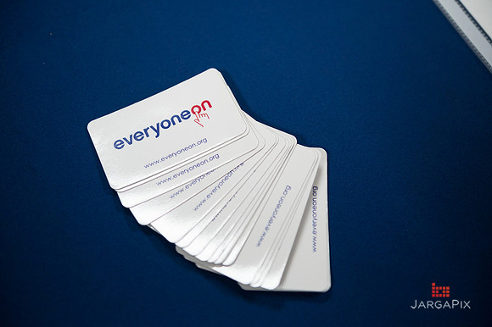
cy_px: 164
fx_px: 656
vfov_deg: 28.0
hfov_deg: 41.1
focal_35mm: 48
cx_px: 246
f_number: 3.2
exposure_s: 1/500
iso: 1600
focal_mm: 48
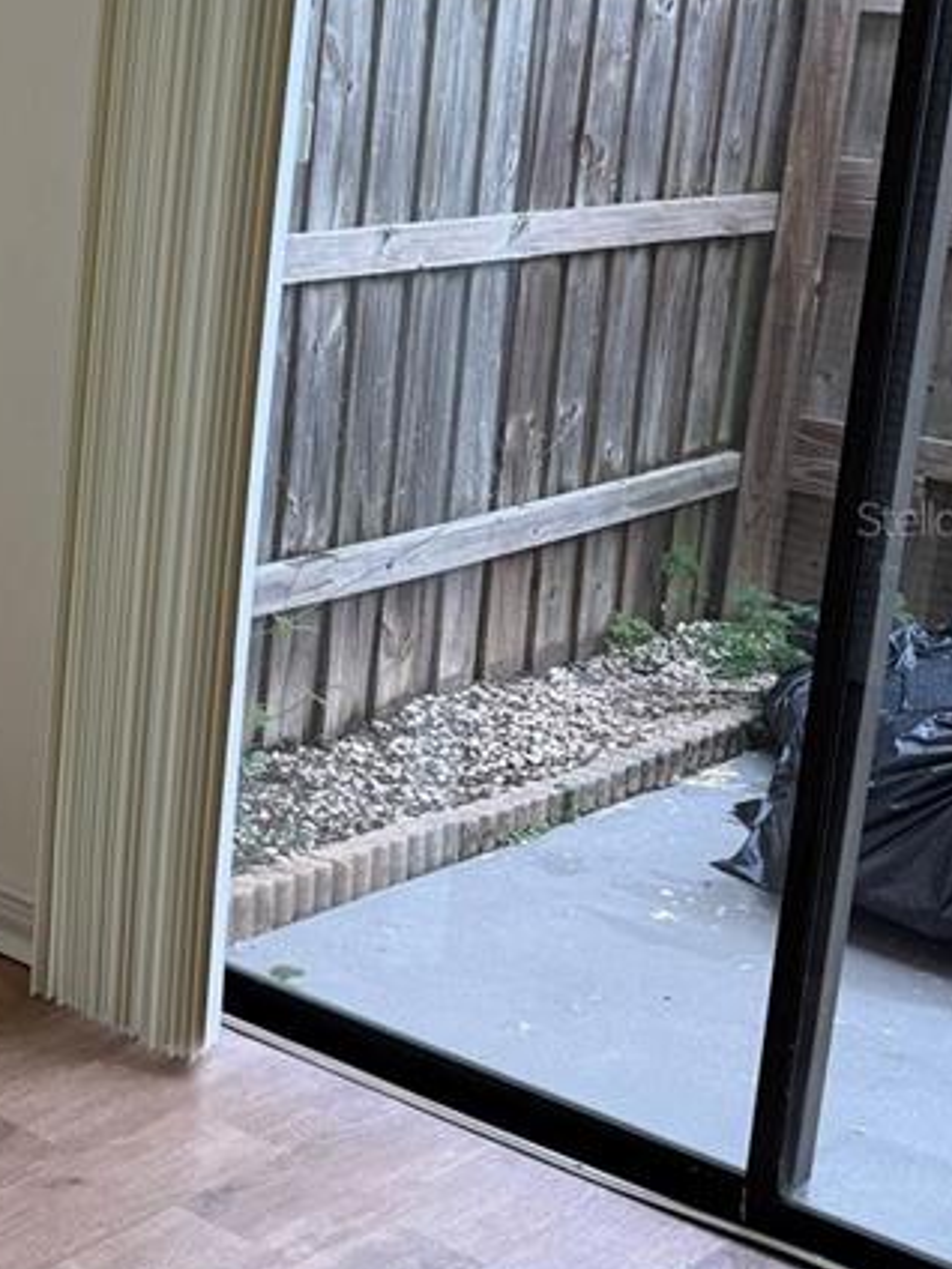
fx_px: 2493
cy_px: 518
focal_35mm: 68
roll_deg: -3.6
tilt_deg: -10.1
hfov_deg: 19.9
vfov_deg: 28.5
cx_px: -278
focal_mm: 6.76
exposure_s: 1/120
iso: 100
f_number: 1.78
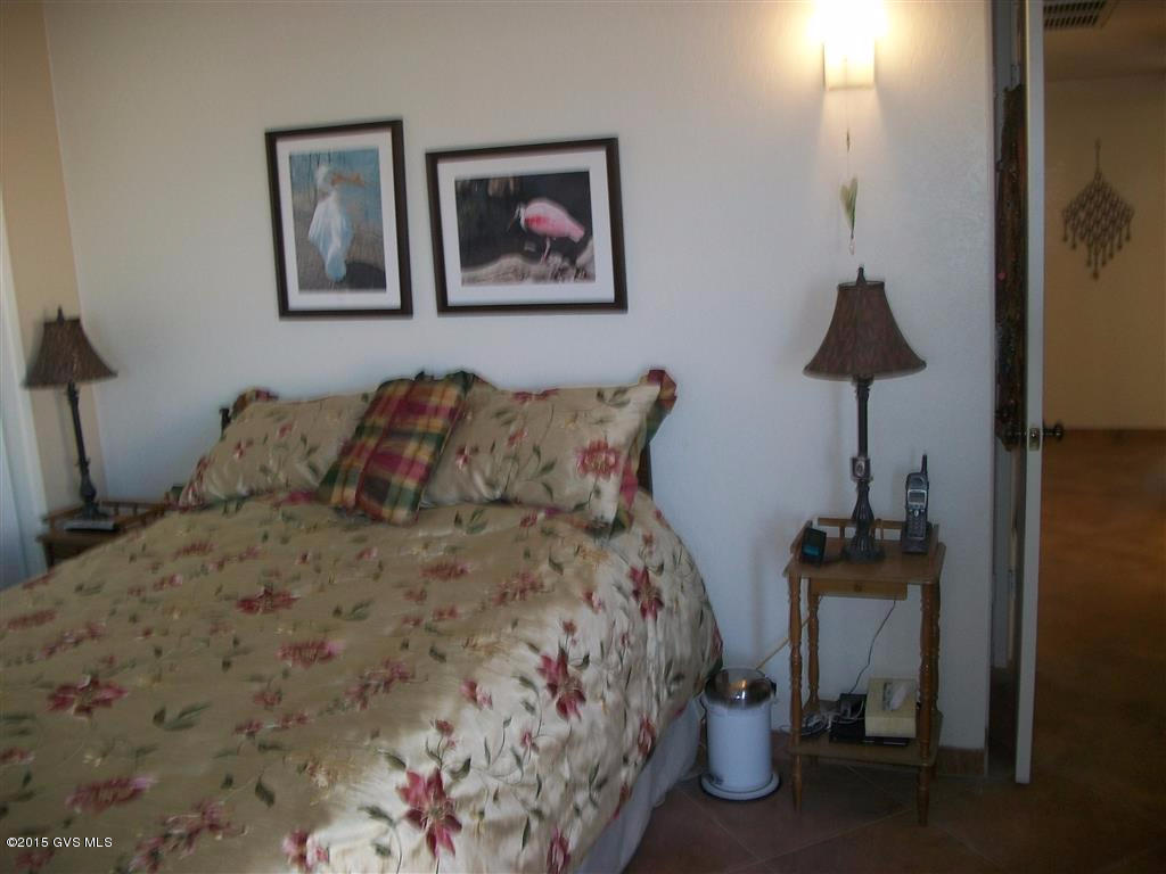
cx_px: 583
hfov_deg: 56.8
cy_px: 437
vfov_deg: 44.2
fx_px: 1078
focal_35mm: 32
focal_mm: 5.7
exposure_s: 1/30
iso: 80
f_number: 2.9
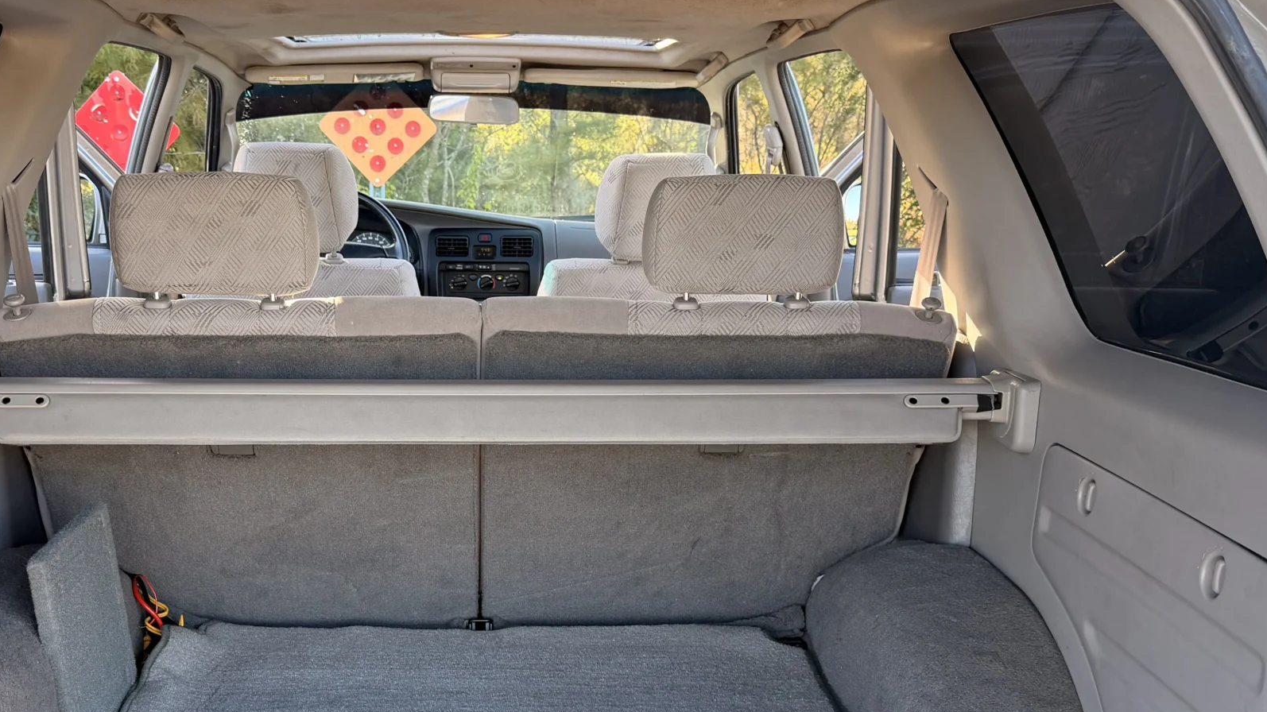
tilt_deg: -14.9
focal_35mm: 42
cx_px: 531
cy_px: 518
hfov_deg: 48.2
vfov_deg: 28.0
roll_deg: +1.2
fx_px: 1411
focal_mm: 6.76
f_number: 1.78
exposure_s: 1/173
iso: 80
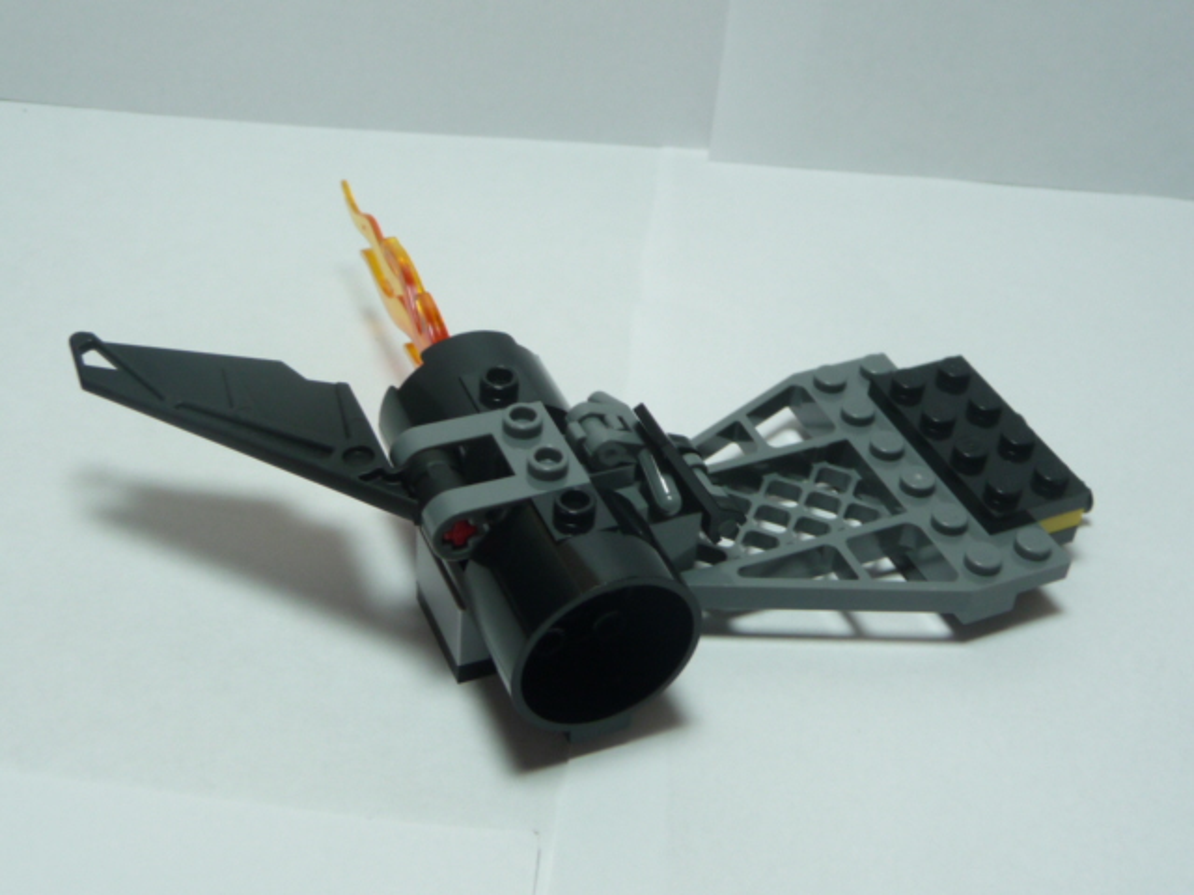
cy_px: 448
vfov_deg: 31.5
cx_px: 597
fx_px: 1587
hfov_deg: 41.2
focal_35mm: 46
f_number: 3.3
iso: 100
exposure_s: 1/60
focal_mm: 4.7
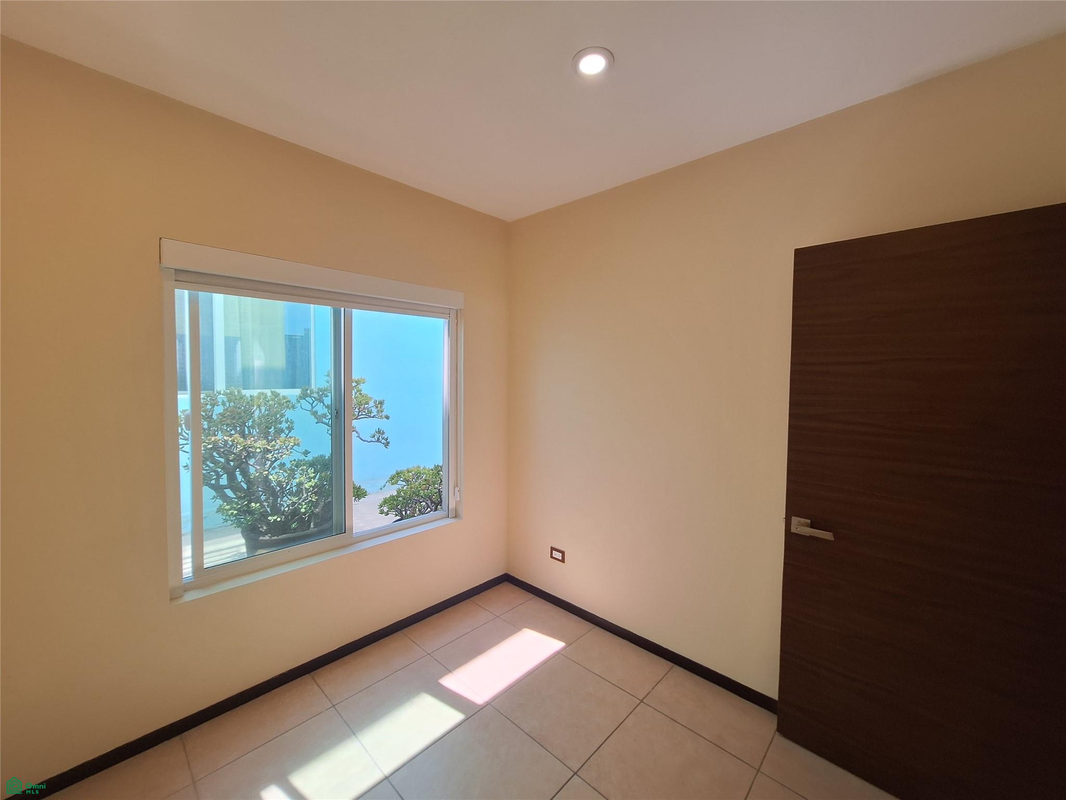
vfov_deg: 89.9
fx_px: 400
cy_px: 400
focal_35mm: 13
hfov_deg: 106.2
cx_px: 533
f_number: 2.2
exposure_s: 1/120
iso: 50
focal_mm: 1.74
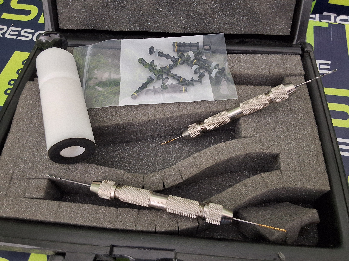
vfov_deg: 49.7
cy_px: 130
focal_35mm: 28
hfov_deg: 63.4
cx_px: 174
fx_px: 282
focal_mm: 2.91
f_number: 1.9
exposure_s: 1/20
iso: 320
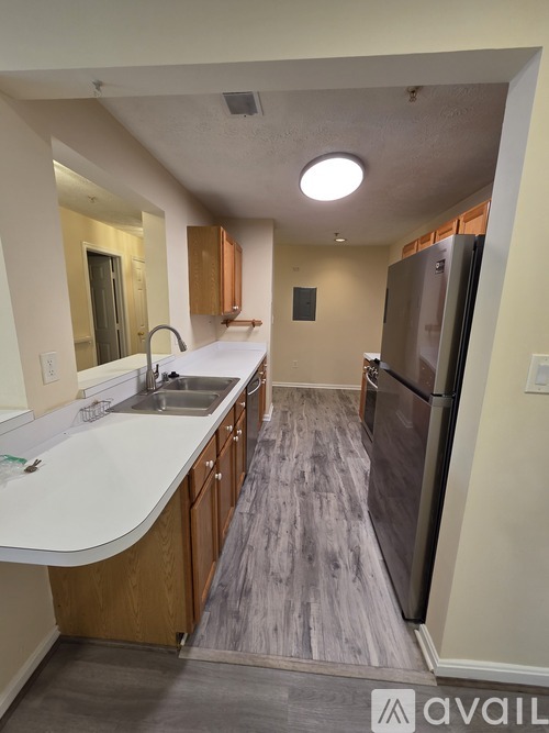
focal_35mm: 13
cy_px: 366
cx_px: 274
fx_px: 275
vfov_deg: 106.2
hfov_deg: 89.9
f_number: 2.2
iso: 80
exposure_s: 1/27.7
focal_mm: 2.2
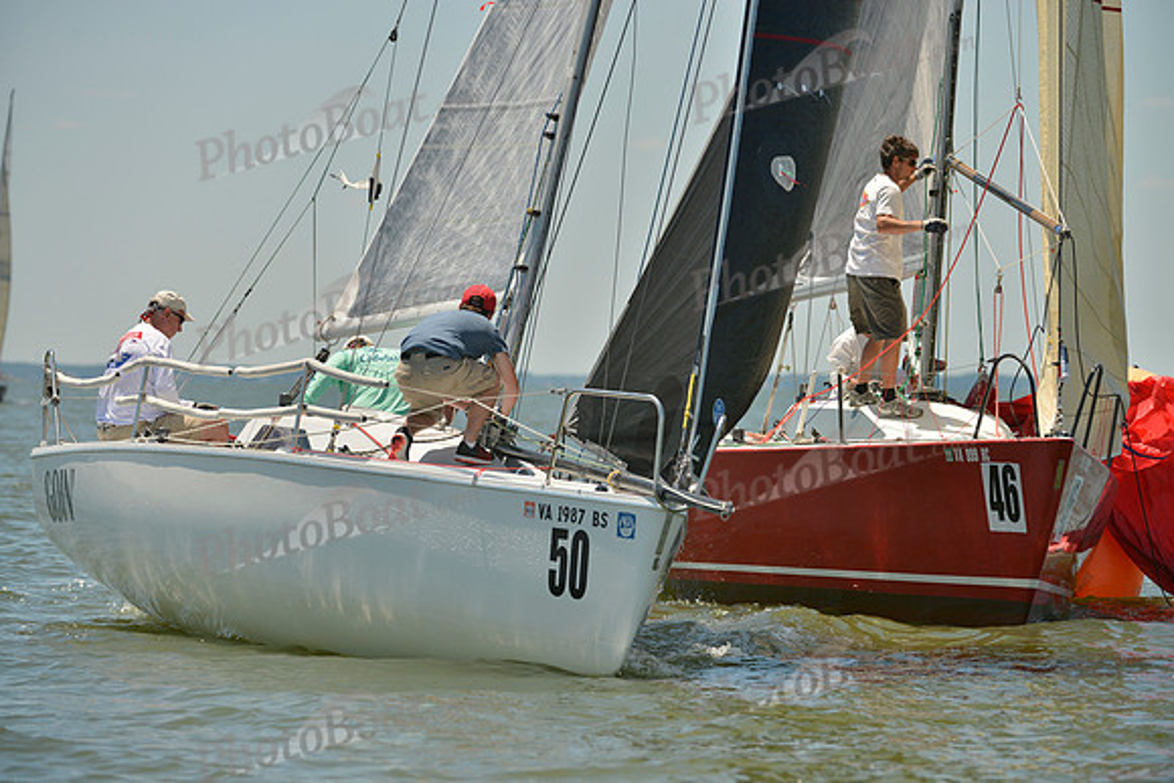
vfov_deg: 6.9
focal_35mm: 200
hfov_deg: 10.3
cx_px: 587
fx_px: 6523
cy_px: 392
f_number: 5
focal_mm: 200
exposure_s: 1/1600
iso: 200
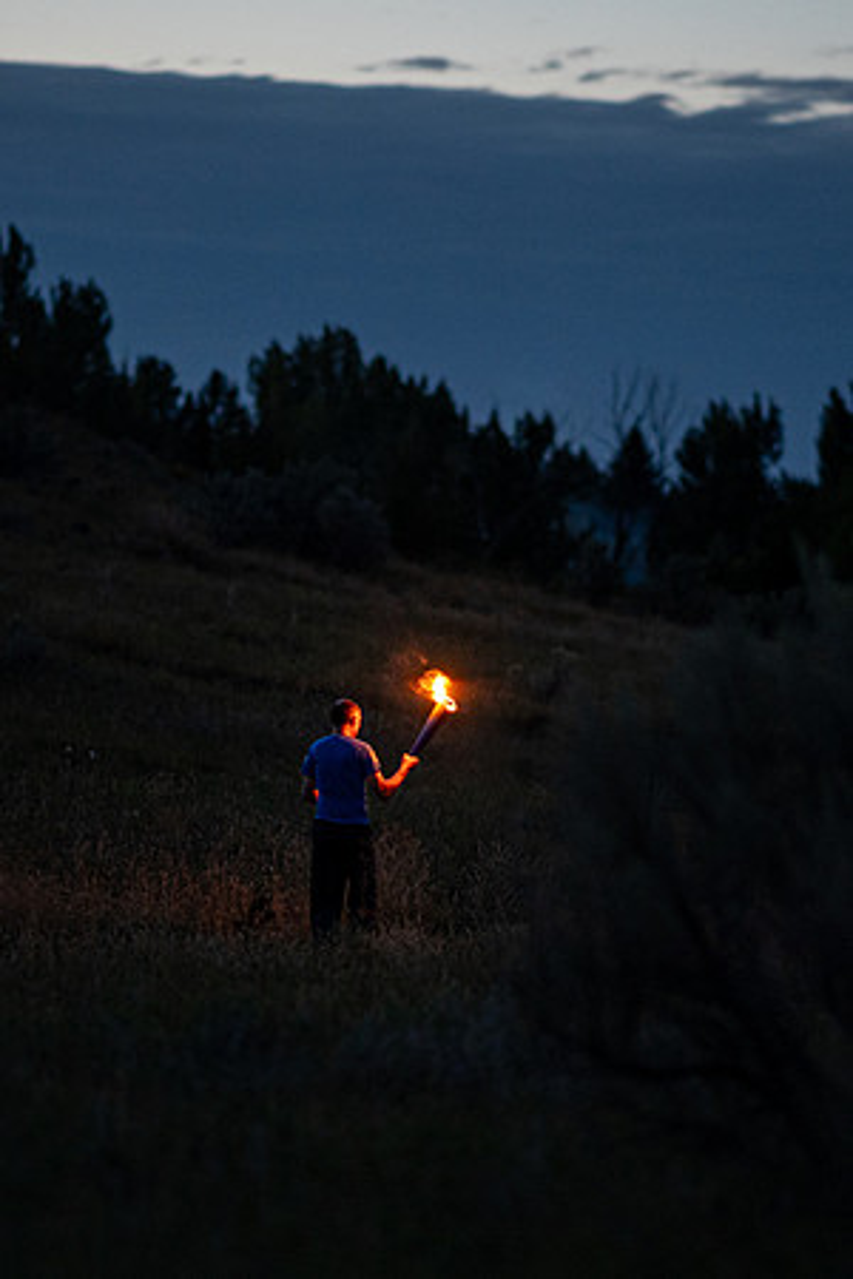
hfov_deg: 7.1
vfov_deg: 10.7
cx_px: 344
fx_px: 6844
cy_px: 724
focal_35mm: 193
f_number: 1.4
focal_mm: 105
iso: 1600
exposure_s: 1/100
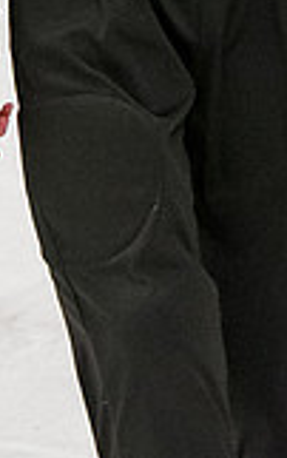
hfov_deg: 1.5
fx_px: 10884
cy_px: -219
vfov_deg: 2.4
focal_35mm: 872
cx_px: 154
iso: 2500
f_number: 3.5
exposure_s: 1/800
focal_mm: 120
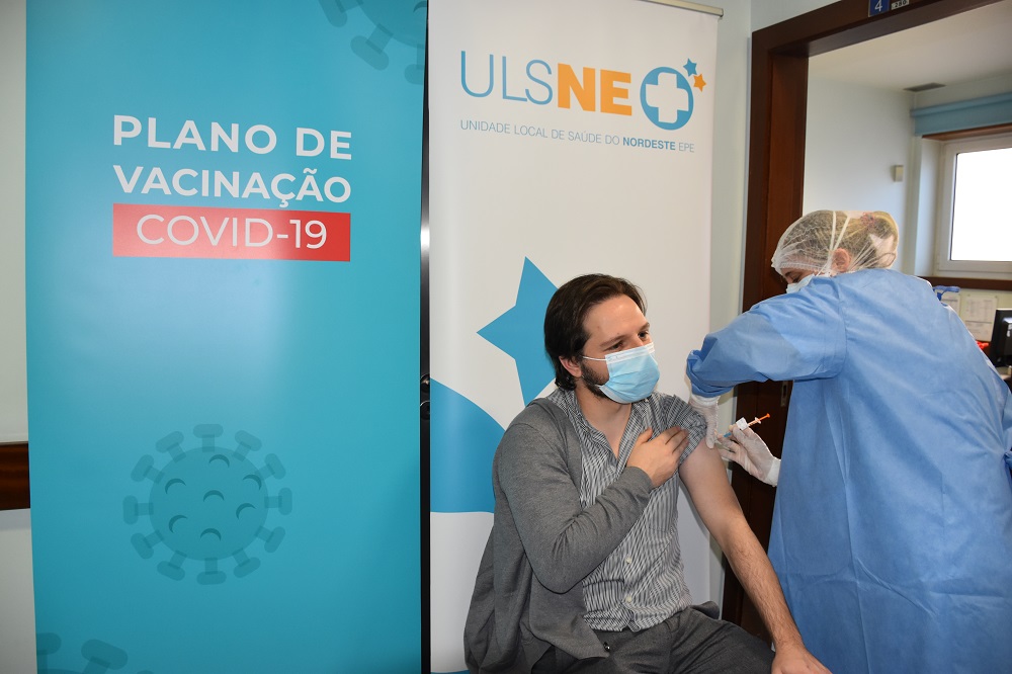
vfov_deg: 47.9
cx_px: 506
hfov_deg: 67.4
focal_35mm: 27
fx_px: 759
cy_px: 337
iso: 800
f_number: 4.5
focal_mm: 18
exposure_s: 1/80
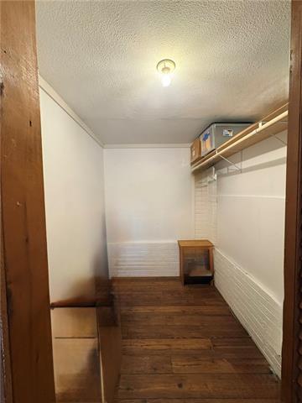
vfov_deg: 102.1
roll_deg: +0.6
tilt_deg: -2.3
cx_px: 151
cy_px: 202
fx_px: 163
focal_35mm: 14
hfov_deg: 85.7
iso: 250
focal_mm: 2.22
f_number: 2.2
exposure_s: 1/60
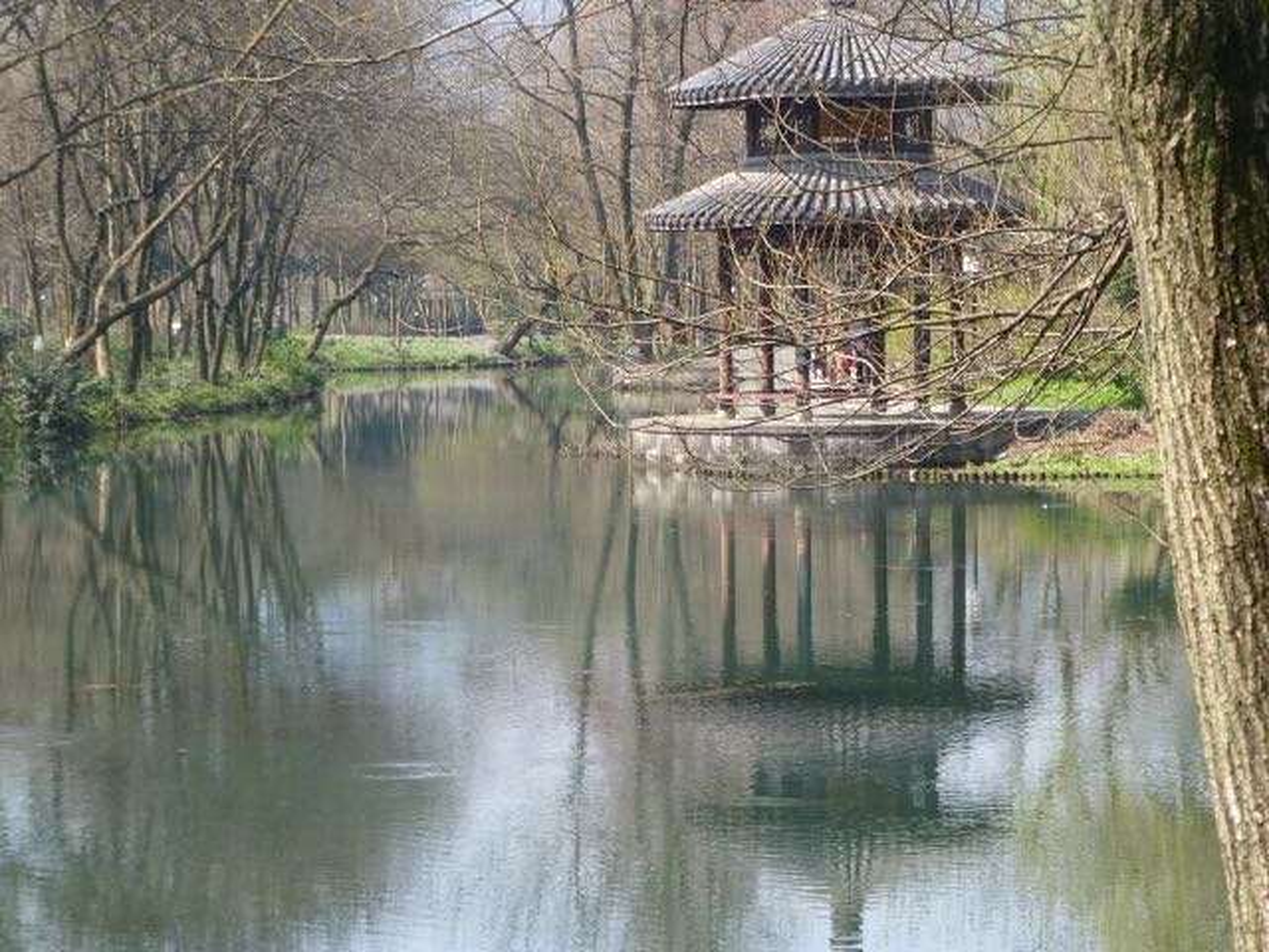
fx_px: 3739
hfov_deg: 19.3
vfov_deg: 14.5
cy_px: 476
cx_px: 634
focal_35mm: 102
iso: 100
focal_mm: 18.2
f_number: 5.3
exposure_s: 1/125
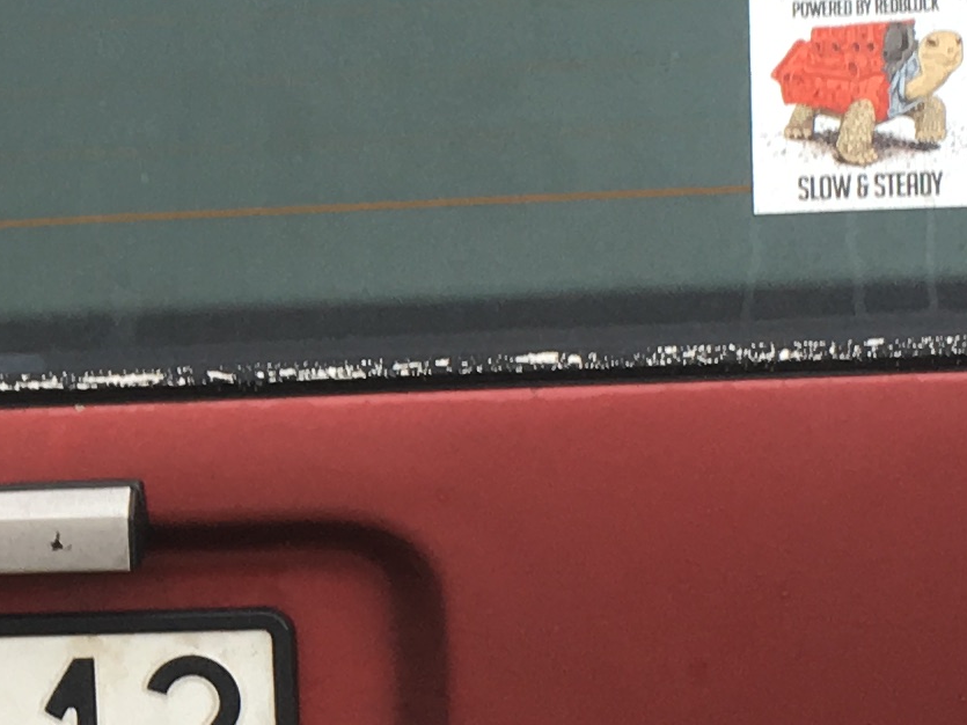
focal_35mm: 140
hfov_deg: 13.8
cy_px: 512
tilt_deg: -8.2
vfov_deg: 10.6
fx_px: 3910
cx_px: -141
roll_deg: +2.1
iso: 25
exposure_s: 1/50
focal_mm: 4.15
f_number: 2.2
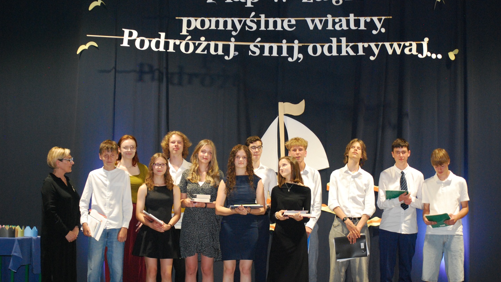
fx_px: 1163
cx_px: 251
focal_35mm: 88
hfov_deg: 24.3
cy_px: 145
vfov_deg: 13.8
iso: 1250
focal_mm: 55
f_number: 4
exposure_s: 1/60
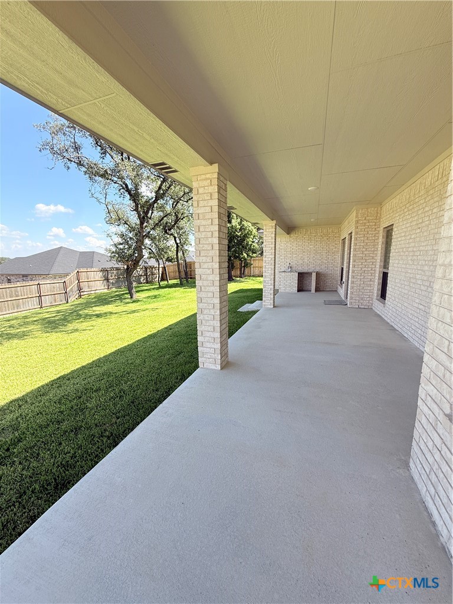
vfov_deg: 102.1
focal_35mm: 14
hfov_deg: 85.7
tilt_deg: -9.0
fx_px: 244
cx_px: 226
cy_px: 302
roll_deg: -0.3
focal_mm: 2.22
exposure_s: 1/510
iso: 50
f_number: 2.2
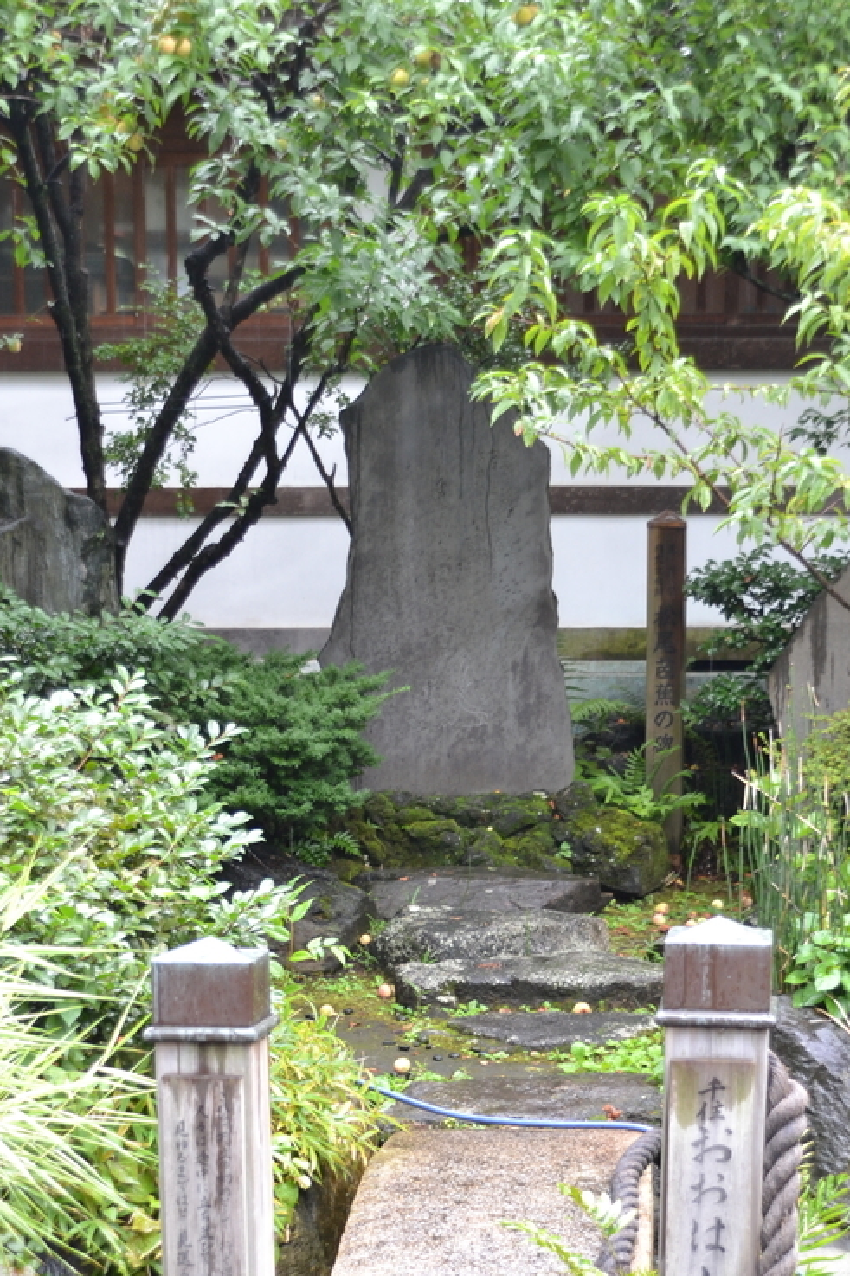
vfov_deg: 28.1
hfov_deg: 19.2
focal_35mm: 71
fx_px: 2509
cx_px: 377
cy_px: 983
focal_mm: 29
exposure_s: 1/80
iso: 400
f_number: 4.5
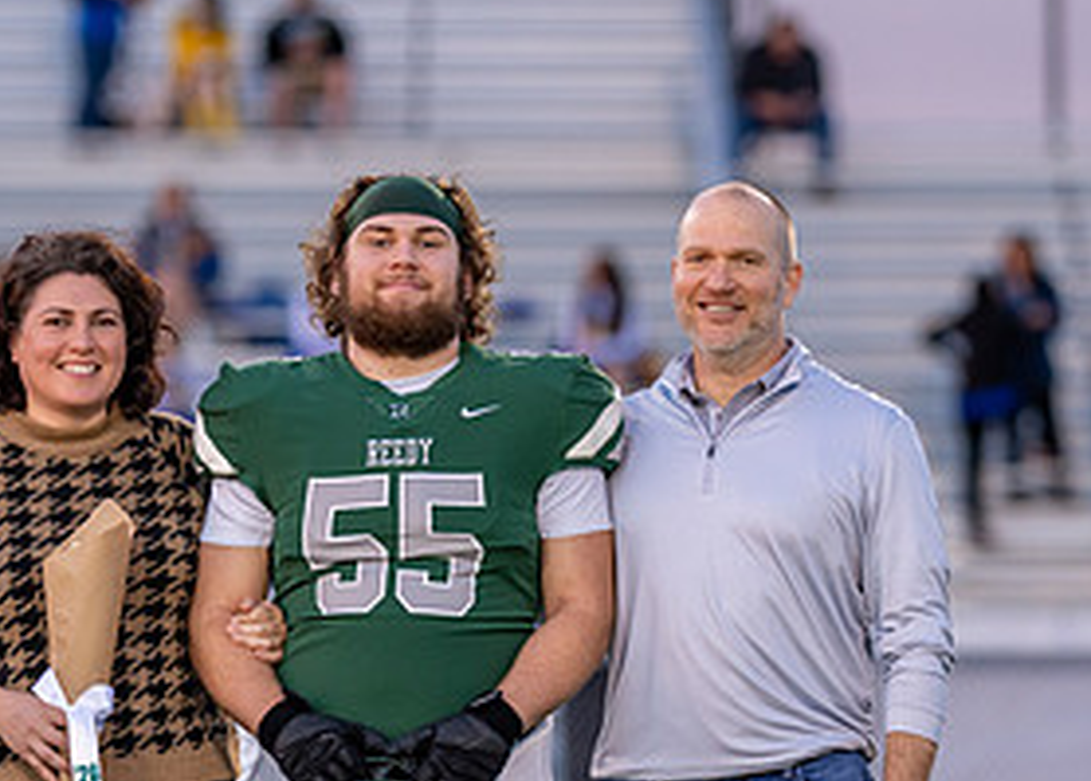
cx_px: 396
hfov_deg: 5.7
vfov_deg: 4.1
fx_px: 10946
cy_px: 720
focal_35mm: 353
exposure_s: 1/800
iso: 500
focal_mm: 135
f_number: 2.2
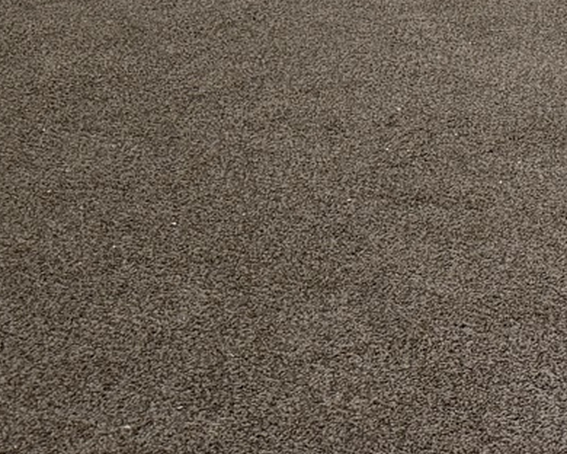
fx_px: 2064
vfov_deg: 11.7
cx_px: 993
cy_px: -346
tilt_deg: -5.8
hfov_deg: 14.0
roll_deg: -2.2
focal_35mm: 123
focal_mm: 6.76
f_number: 1.78
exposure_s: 1/120
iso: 200
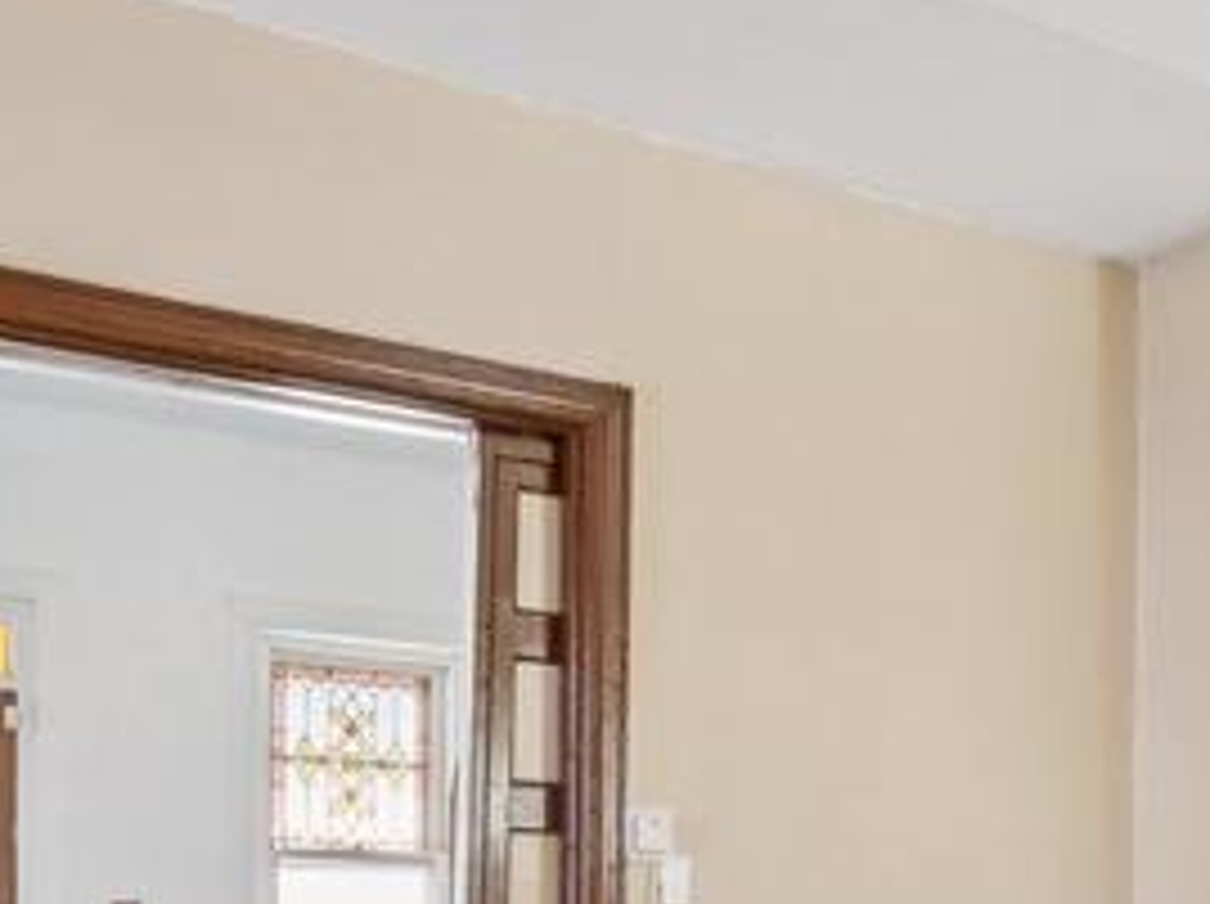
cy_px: 983
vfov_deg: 24.8
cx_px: 1026
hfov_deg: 33.6
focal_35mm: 55
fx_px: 1920
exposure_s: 1.3
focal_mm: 10
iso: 250
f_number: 8
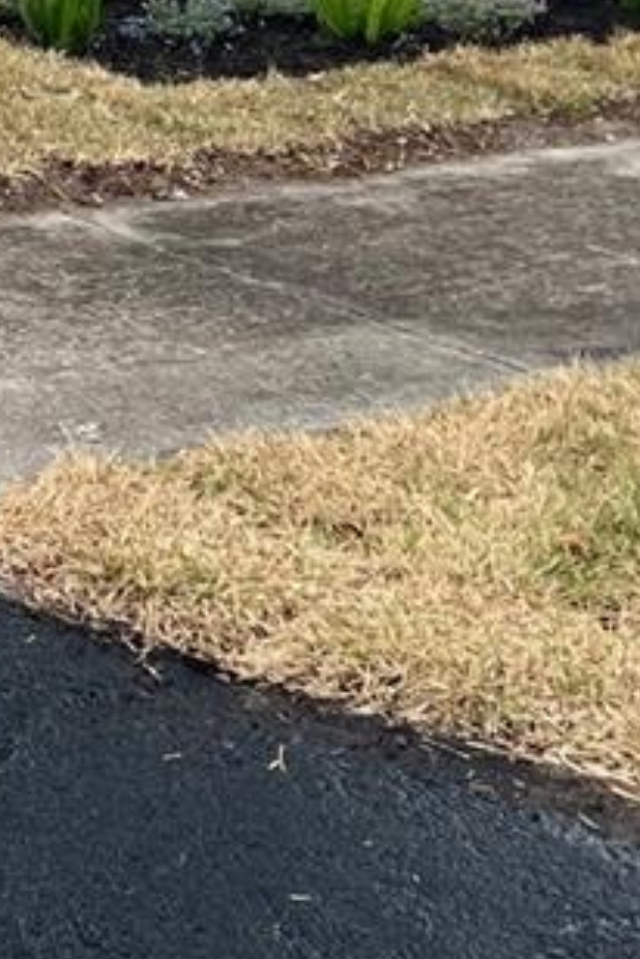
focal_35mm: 105
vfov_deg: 18.5
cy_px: -174
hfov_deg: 12.1
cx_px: -485
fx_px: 2800
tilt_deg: -5.4
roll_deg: -0.5
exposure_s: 1/2513
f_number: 1.5
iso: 50
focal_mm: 5.7
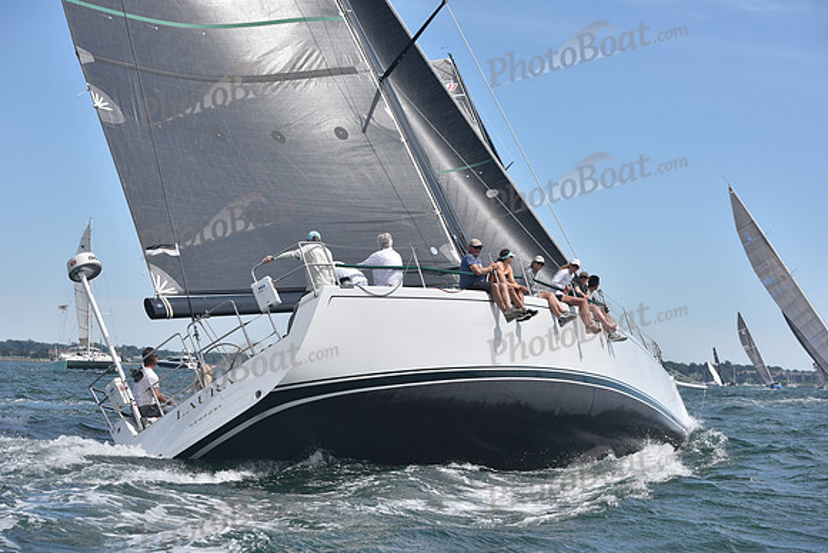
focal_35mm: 70
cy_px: 276
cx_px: 414
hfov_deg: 28.8
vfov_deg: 19.5
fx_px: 1610
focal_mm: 70
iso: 320
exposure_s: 1/800
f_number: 8
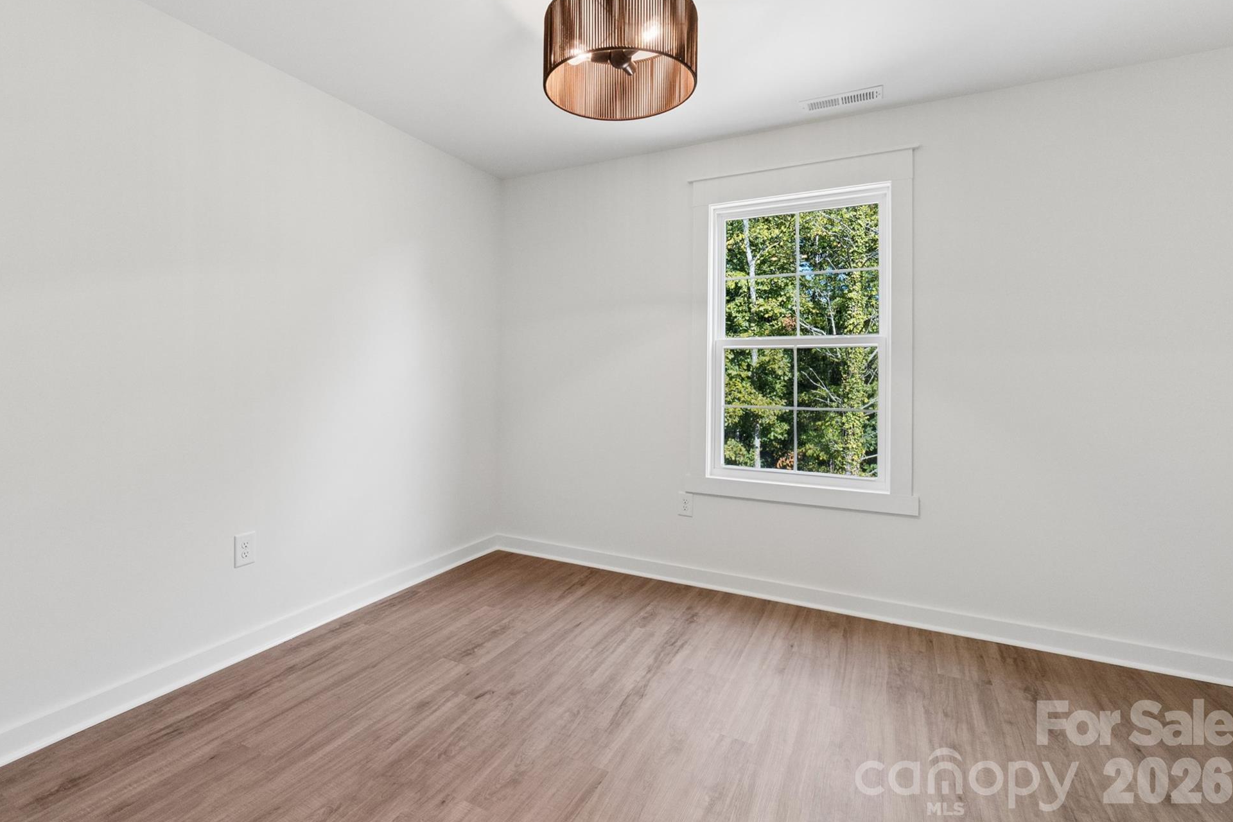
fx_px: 548
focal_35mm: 16
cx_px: 584
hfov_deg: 96.6
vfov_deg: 73.7
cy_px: 388
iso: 500
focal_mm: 10
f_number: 7.1
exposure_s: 1/30
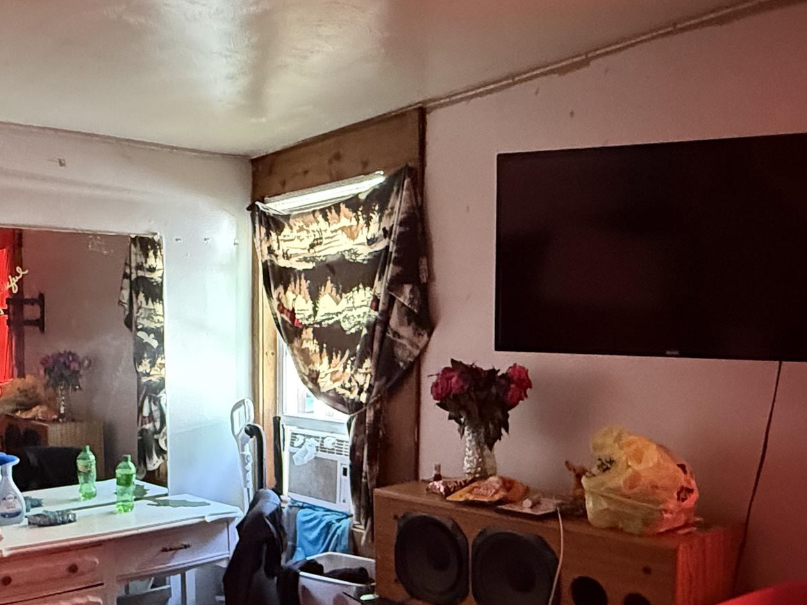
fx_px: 863
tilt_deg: -4.3
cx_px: 253
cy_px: 413
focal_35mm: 37
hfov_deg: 49.1
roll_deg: +0.3
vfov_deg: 38.2
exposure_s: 1/60
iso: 1000
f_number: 2.2
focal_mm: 2.22
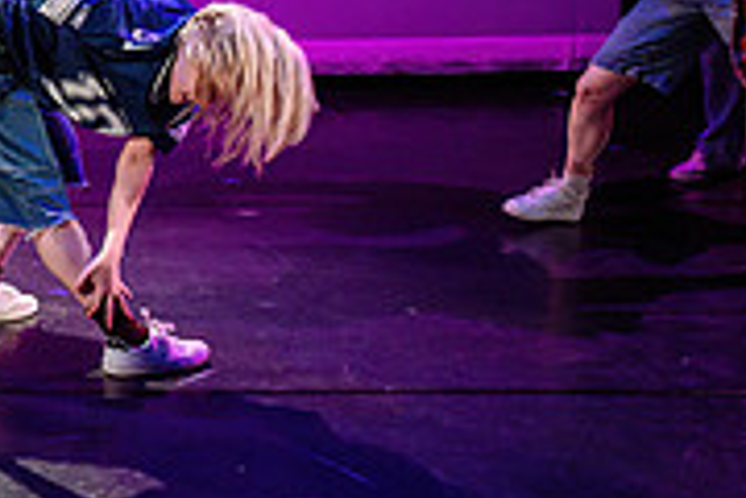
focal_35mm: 89
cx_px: -312
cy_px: 214
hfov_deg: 20.2
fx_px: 1844
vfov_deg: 15.4
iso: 1600
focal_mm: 24
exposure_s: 1/300
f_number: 2.8
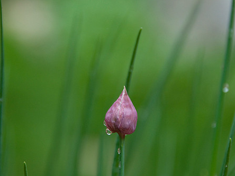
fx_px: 1914
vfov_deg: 5.3
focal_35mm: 282
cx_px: 127
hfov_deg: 7.0
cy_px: 77
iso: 560
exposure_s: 1/500
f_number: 5.6
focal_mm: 150
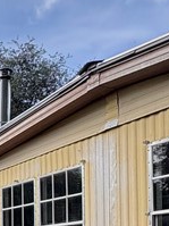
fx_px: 469
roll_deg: +0.6
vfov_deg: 24.7
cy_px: 263
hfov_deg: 16.7
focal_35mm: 72
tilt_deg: +0.6
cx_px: -142
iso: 64
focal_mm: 2.22
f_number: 2.2
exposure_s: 1/707
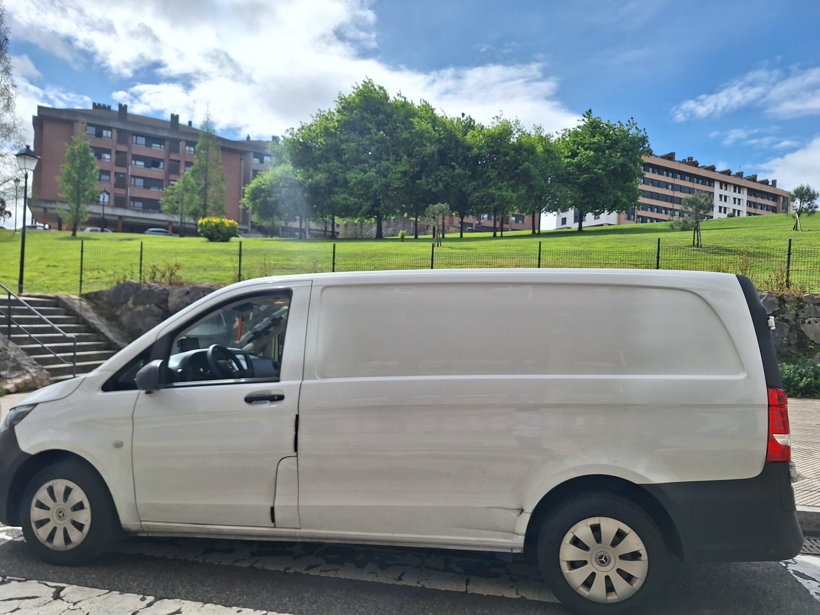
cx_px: 410
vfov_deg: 58.9
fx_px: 545
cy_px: 308
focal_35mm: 23
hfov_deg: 73.9
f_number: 1.8
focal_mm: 5.54
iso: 40
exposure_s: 1/4219
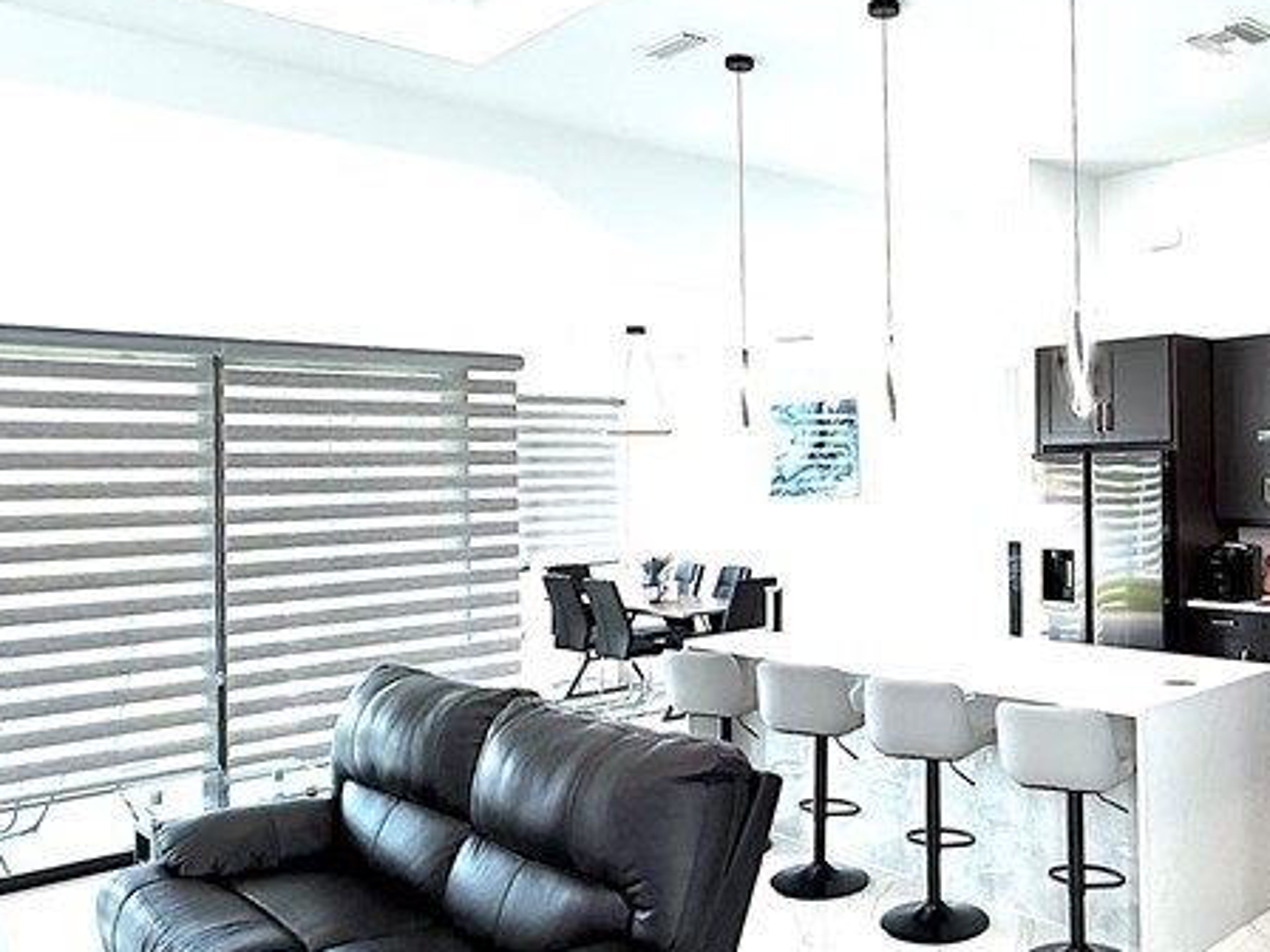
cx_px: 927
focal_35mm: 32
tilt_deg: -1.2
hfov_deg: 54.6
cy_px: 459
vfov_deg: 44.2
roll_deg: +0.8
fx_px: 1174
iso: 160
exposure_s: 1/120
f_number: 2.2
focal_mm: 2.22
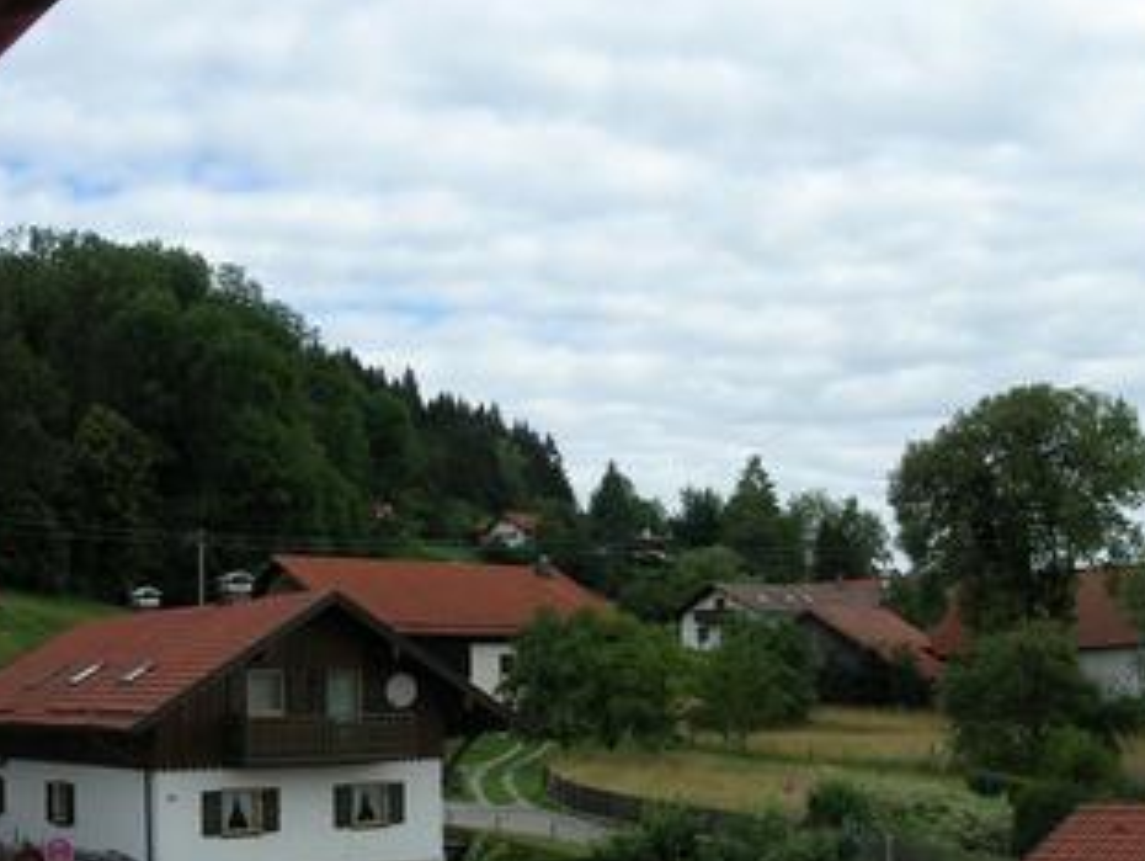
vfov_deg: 29.7
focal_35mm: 49
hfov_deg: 38.9
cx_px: 576
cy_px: 480
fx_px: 1622
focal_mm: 7.8
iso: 64
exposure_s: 1/438
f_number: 4.8
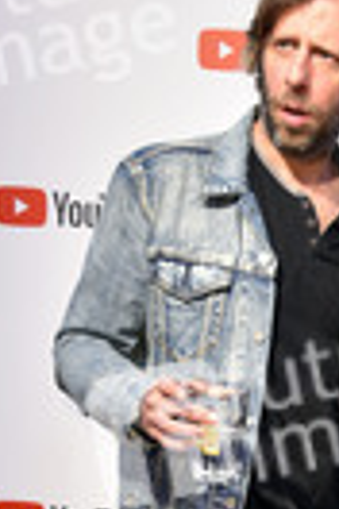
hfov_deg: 9.9
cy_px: 609
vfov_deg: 14.6
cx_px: 397
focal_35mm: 136
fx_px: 1921
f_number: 5.6
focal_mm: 45
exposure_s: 1/125
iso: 640
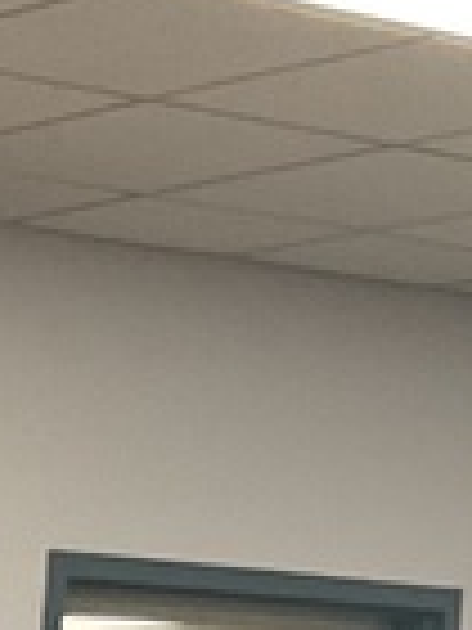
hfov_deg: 6.5
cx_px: -841
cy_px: 1670
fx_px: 3854
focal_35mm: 212
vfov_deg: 8.3
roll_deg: -2.3
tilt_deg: -9.9
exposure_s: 1/60
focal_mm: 3
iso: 100
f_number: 1.8
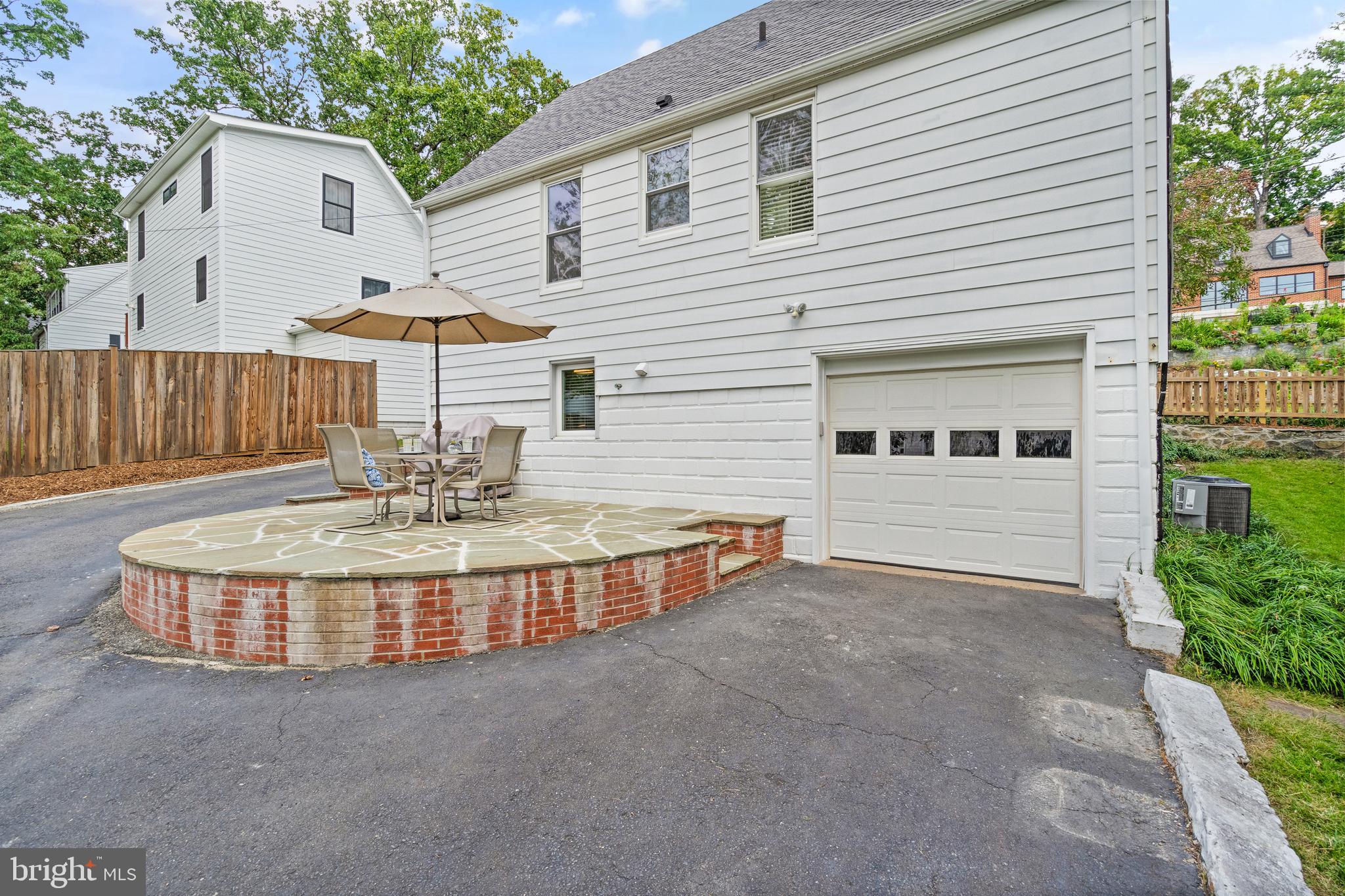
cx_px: 672
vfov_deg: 73.7
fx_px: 598
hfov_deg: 96.7
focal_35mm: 16
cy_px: 448
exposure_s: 1/125
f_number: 8
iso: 800
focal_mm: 16
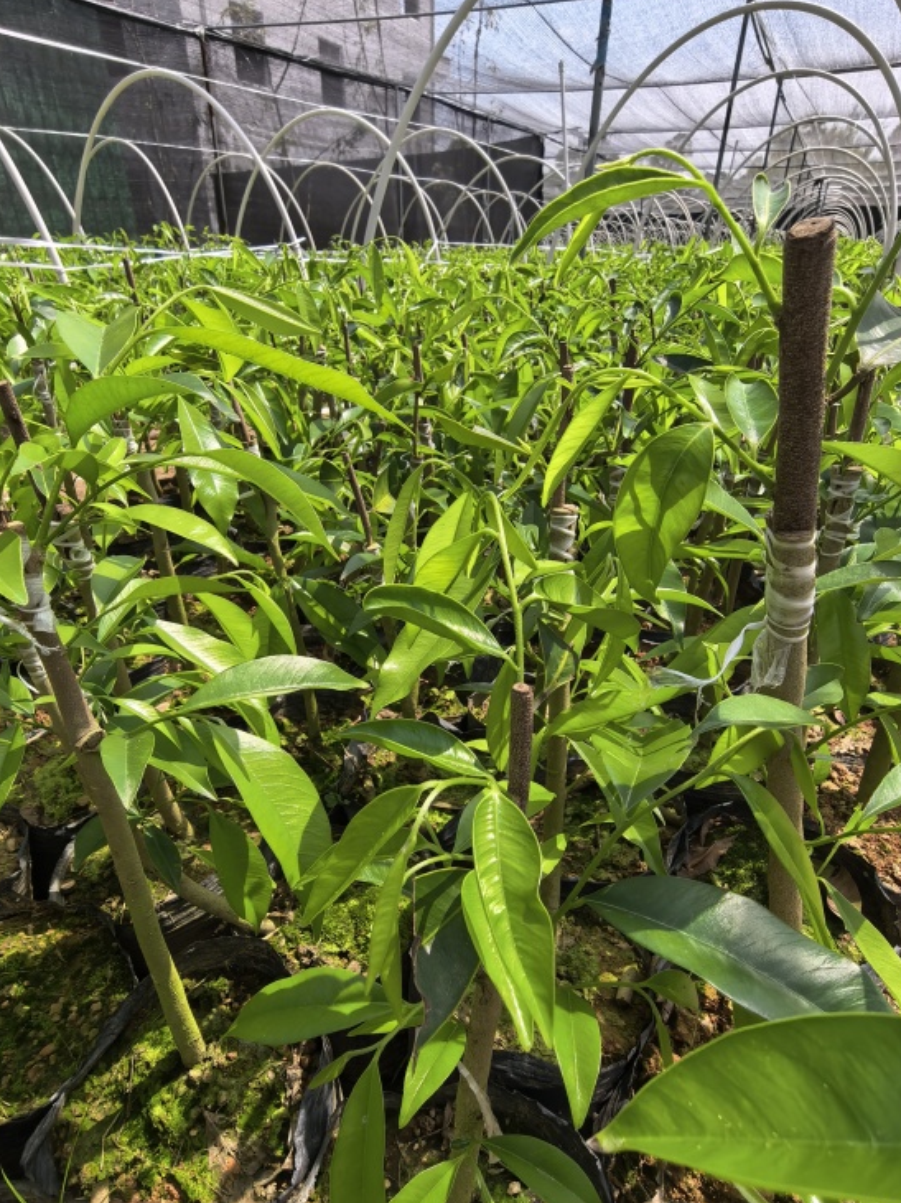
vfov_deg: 84.5
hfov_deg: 68.6
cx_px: 425
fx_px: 660
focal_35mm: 19
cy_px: 648
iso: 50
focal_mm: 1.95
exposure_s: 1/565
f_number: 2.2
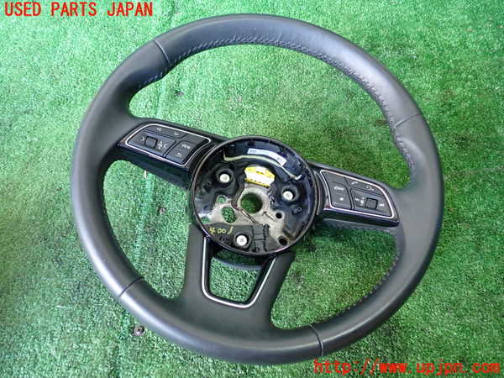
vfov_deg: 46.8
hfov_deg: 60.0
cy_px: 189
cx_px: 252
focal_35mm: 30
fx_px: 437
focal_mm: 5.4
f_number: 2.3
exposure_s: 1/30
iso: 400
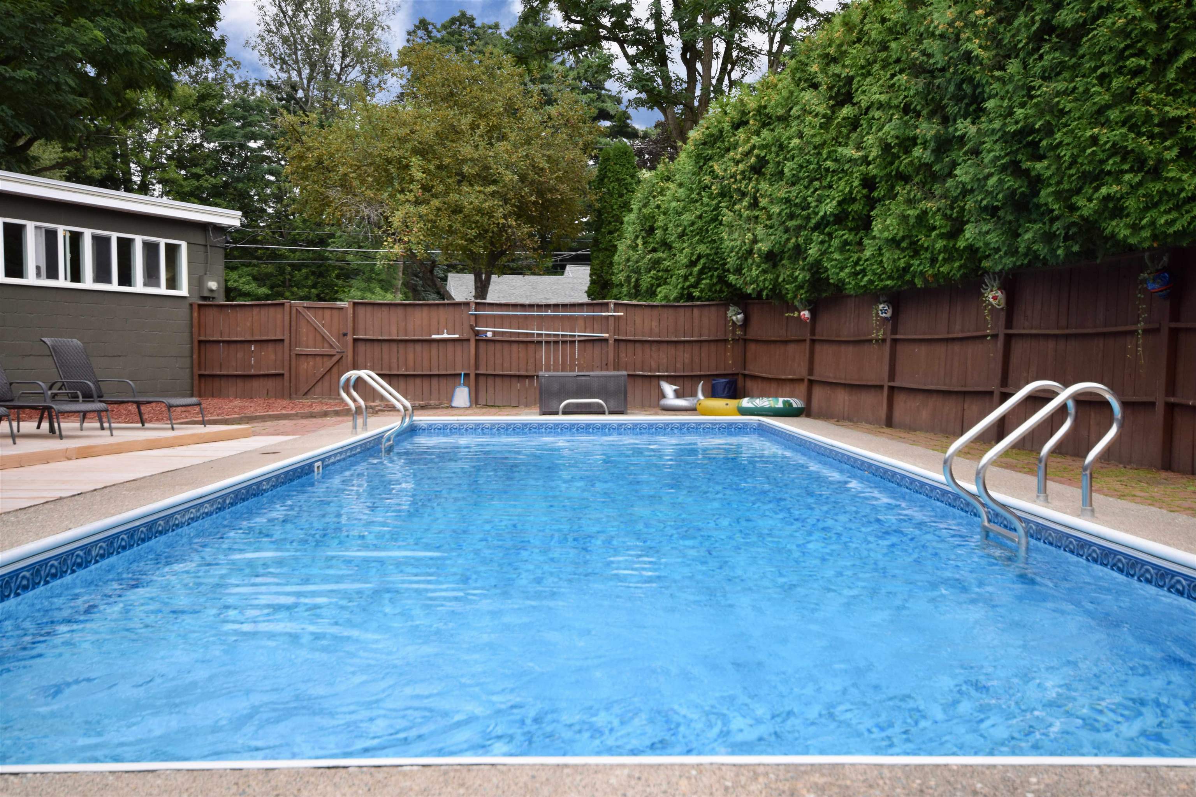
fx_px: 997
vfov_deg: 43.6
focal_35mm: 30
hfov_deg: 61.9
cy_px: 398
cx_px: 598
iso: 200
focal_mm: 20
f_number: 8
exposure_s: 1/100
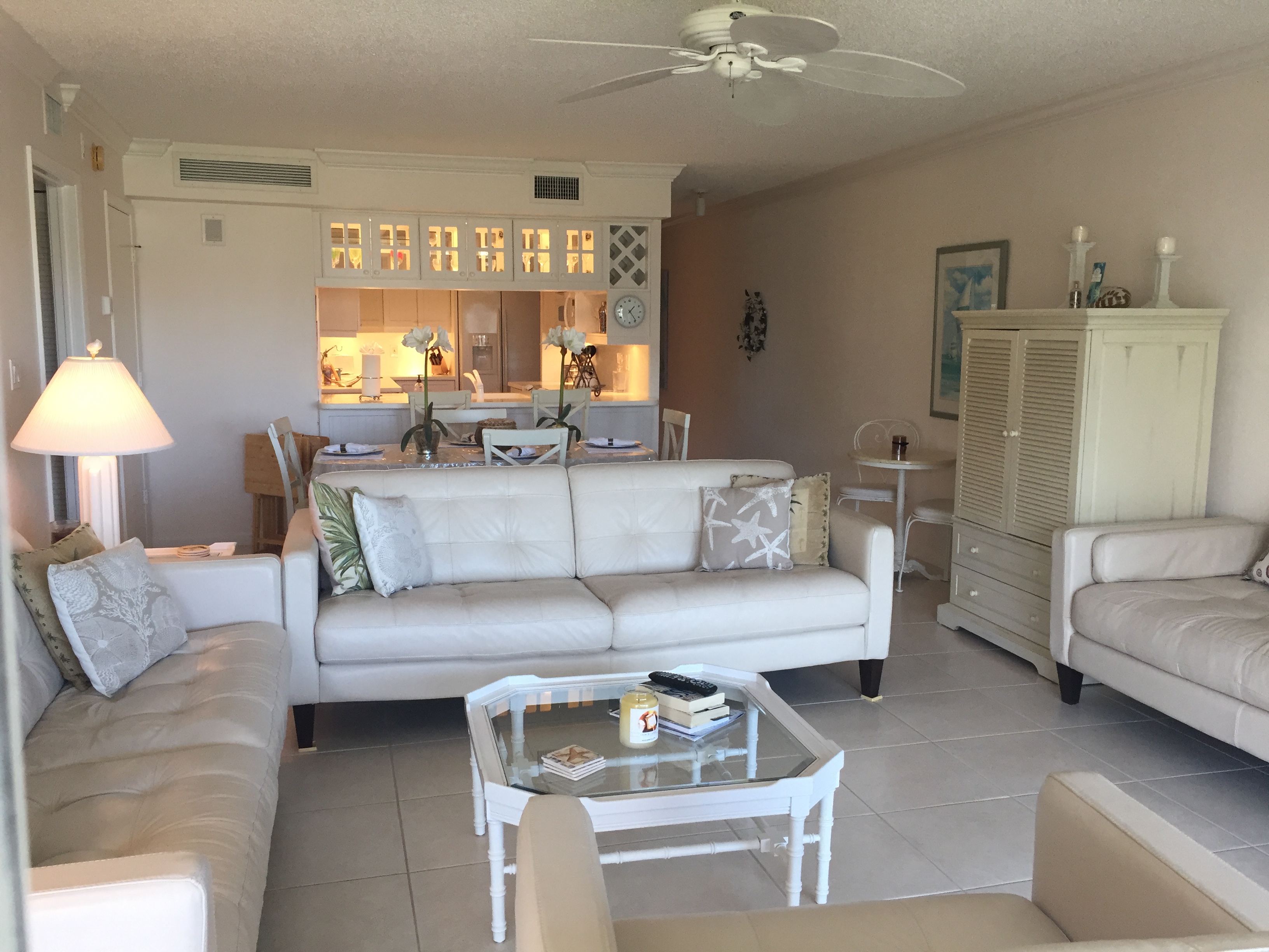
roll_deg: -2.0
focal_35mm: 29
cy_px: 476
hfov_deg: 61.7
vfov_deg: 48.2
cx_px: 634
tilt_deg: -7.2
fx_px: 1063
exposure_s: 1/30
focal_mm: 4.15
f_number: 2.2
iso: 40
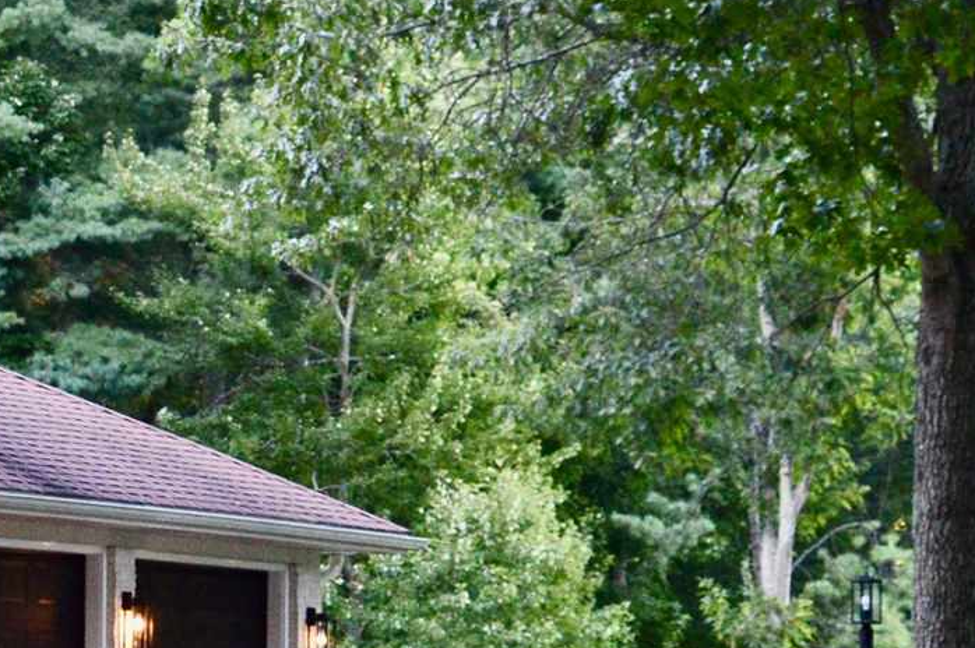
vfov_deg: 5.9
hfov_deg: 8.7
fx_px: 6256
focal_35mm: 231
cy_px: 682
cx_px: -531
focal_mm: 35
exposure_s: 1/60
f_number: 4.5
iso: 800
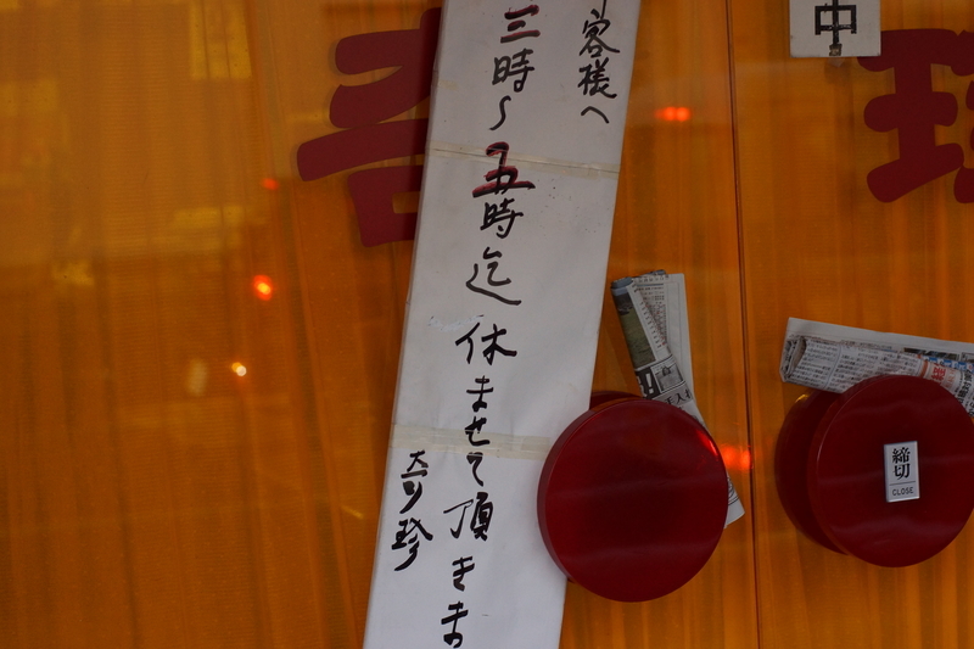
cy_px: 324
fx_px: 2029
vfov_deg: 18.2
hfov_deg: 27.0
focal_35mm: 75
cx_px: 487
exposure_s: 1/80
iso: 640
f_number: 4
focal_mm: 50
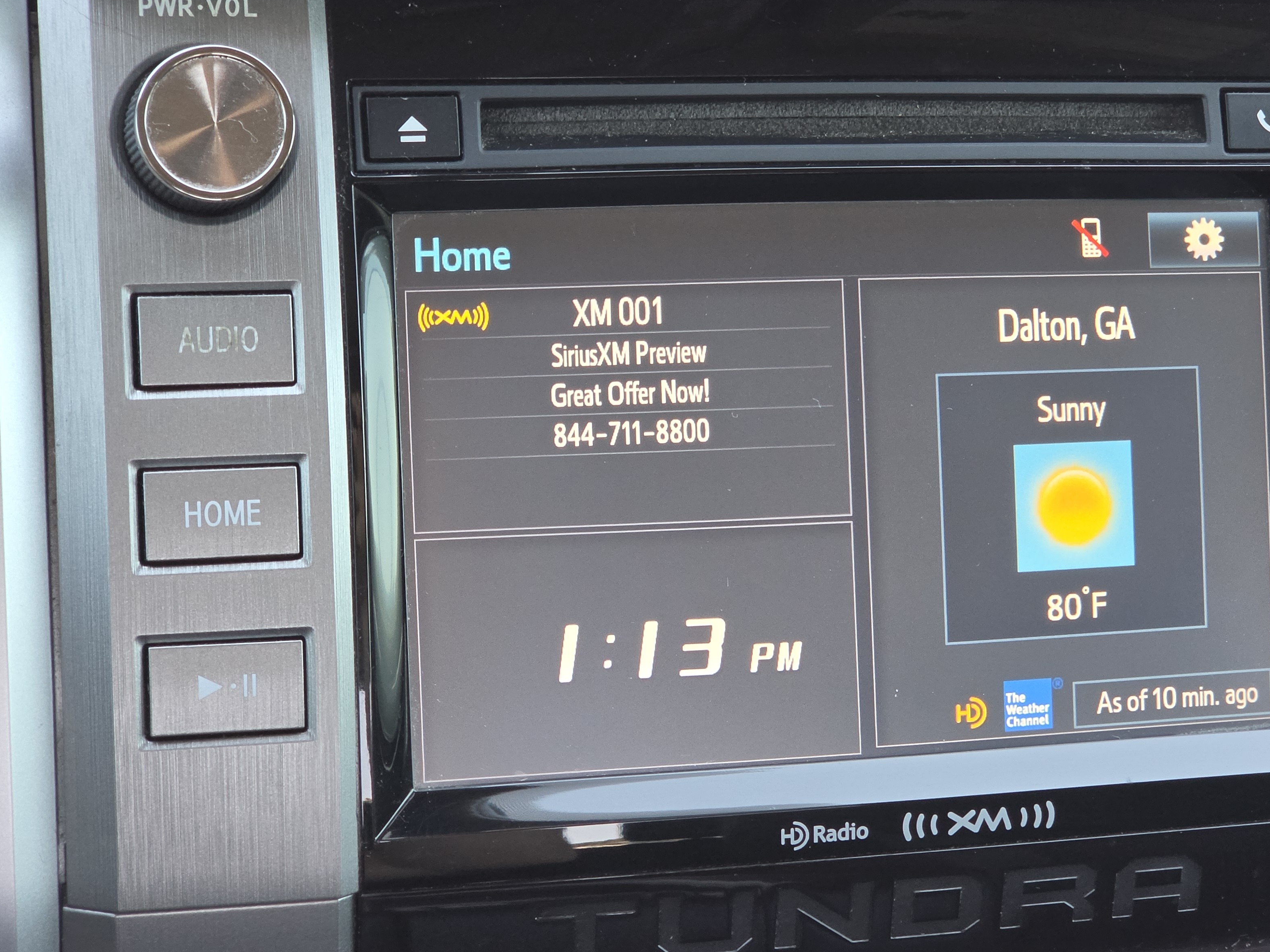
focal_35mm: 88
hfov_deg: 22.2
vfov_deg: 16.8
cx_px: 795
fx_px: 3229
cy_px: 368
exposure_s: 1/120
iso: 200
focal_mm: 7
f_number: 2.4
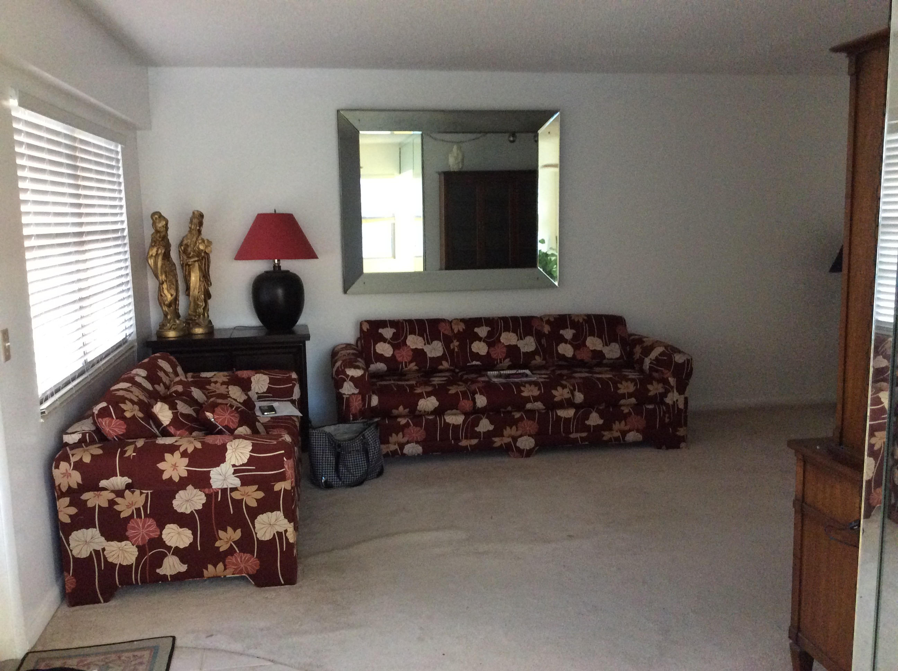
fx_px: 829
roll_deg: +0.2
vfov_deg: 44.1
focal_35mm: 32
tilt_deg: -6.9
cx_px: 449
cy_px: 336
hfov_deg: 56.9
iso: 250
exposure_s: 1/24
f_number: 2.4
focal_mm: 3.3
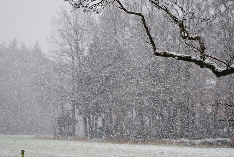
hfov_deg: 19.4
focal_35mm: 105
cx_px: 117
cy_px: 78
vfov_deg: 13.1
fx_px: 683
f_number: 4
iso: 400
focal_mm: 70
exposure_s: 1/200
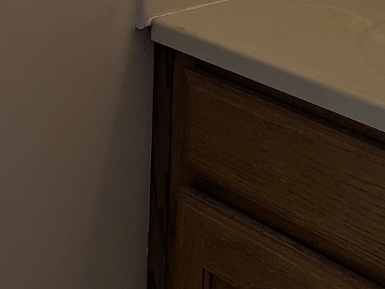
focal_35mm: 92
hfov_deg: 19.0
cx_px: -176
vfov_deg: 15.2
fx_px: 1024
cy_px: -109
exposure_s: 1/120
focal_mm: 6.81
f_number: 1.85
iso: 28
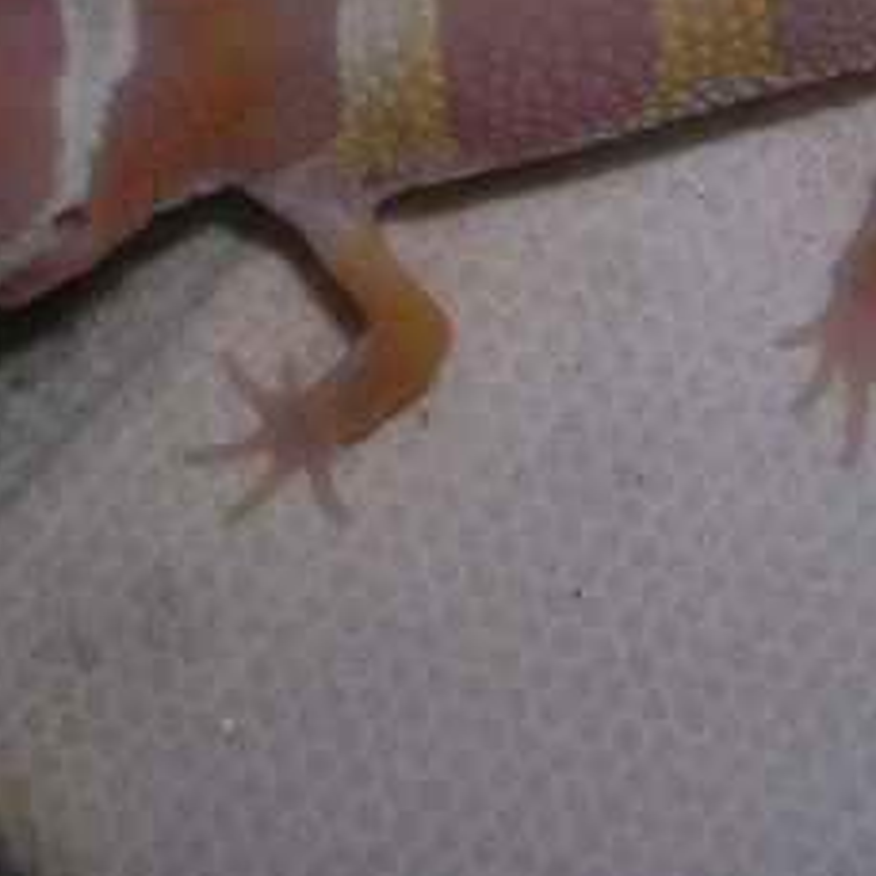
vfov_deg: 18.1
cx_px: 643
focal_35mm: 94
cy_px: 15
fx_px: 2691
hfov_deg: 18.4
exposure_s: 1/60.1
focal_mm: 5.8
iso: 50
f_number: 5.6
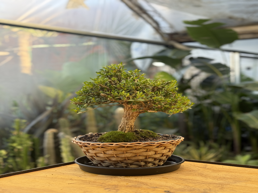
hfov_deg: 39.7
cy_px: 96
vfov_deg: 30.3
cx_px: 129
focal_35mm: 48
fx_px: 358
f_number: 1.78
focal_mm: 6.76
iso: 50
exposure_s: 1/155
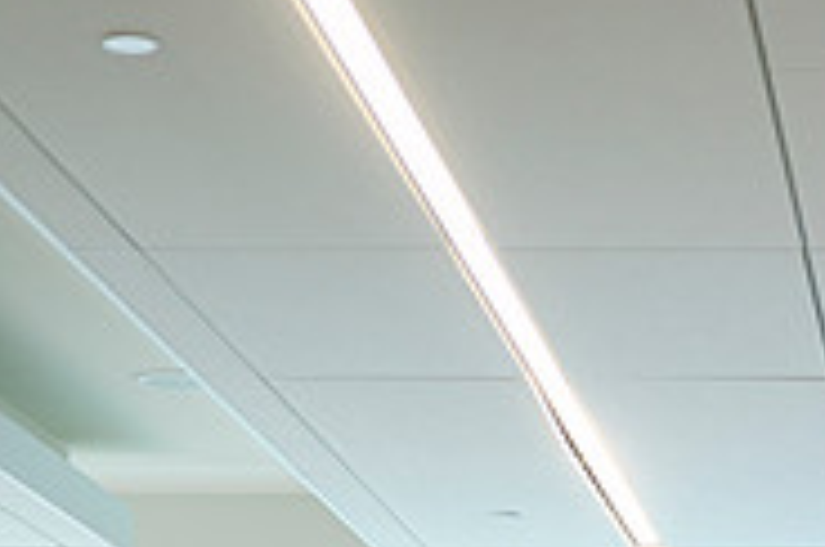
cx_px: 1045
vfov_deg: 8.5
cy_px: 767
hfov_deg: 12.6
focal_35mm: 158
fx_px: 3615
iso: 500
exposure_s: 1/125
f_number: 2
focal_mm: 50
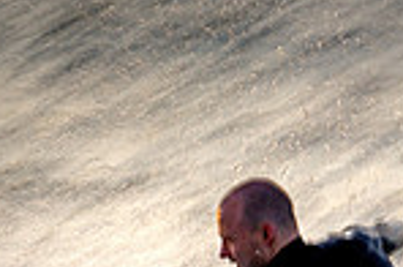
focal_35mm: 2945
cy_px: 405
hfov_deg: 0.7
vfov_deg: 0.5
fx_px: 32897
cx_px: 120
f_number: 22
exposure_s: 1/15
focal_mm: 500
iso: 100
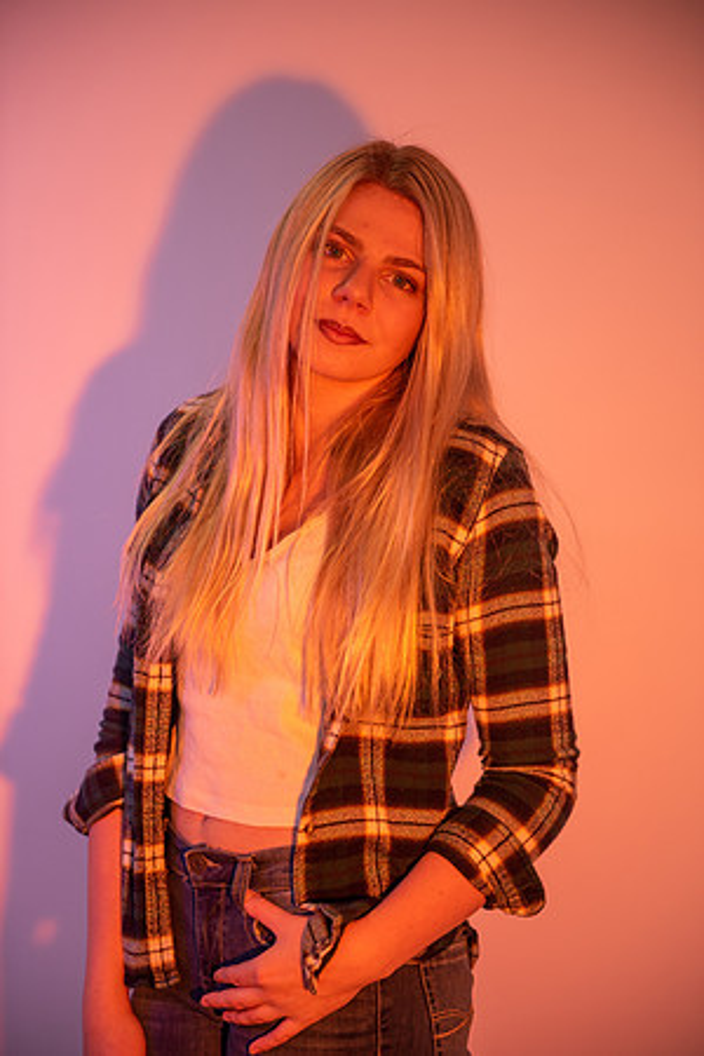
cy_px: 528
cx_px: 352
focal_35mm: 70
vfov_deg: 28.8
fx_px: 2053
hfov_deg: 19.5
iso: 500
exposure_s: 1/250
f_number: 2.8
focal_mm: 70
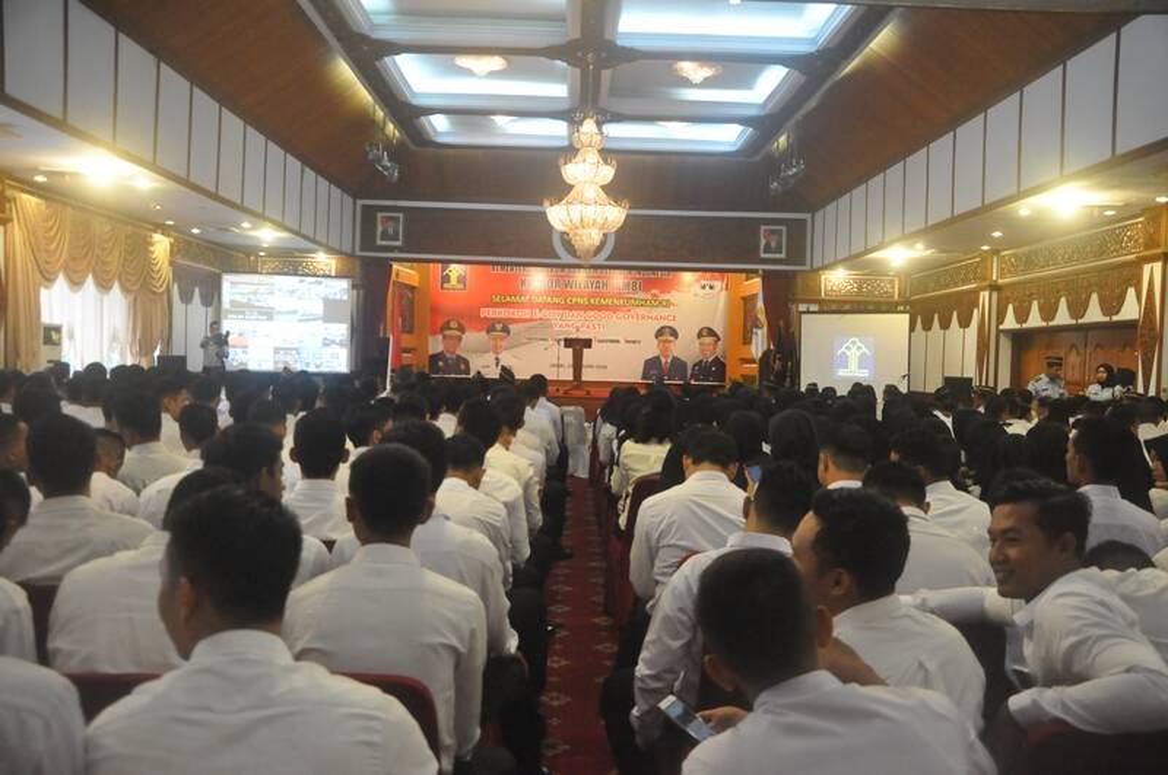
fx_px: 1021
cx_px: 584
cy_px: 388
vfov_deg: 41.6
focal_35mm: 32
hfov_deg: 59.6
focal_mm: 21
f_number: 3.8
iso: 3200
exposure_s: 1/100
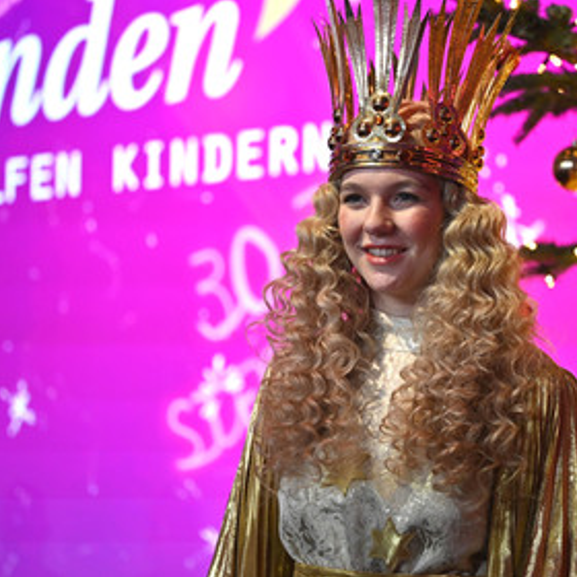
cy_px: 270
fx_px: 1886
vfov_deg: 17.4
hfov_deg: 17.4
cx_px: 366
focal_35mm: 100
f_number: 2.8
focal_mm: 73
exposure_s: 1/250
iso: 2500
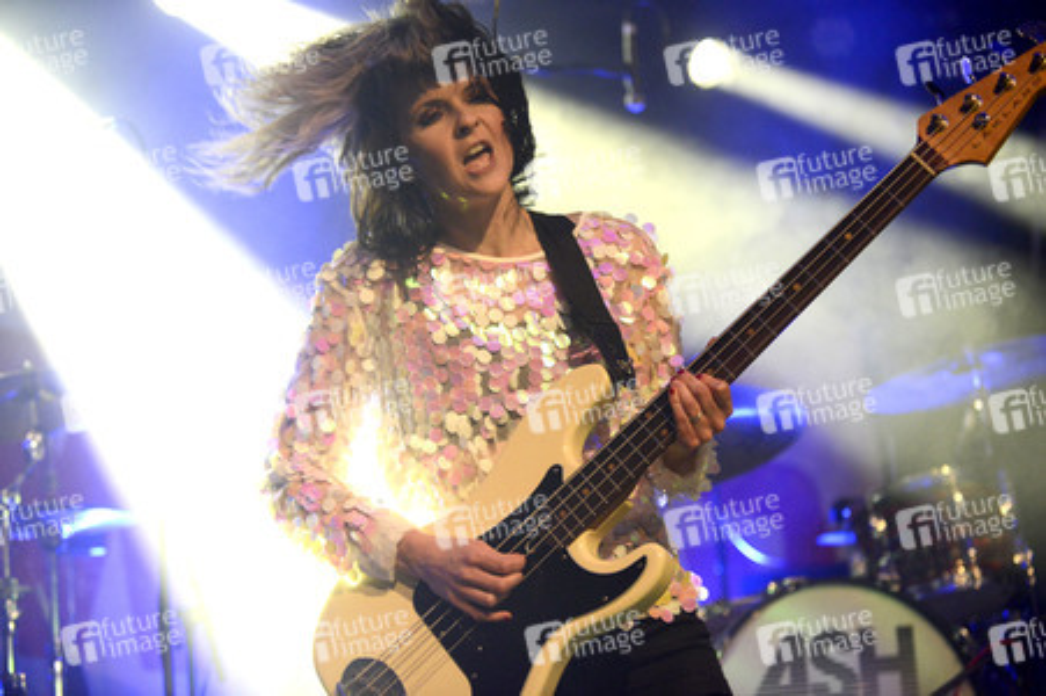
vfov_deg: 19.4
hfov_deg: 28.9
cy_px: 348
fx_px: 2032
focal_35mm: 70
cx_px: 523
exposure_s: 1/320
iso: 4000
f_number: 2.8
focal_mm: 70
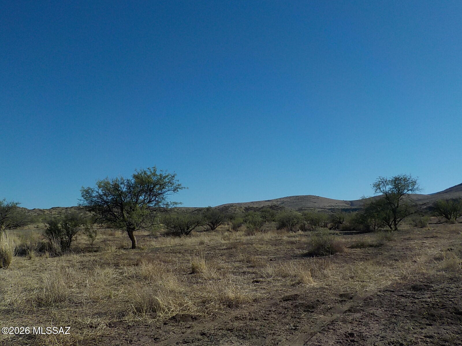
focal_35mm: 30
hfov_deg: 60.0
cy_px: 173
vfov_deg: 46.8
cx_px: 231
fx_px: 400
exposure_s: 1/2000
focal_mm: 4.1
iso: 125
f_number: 3.3
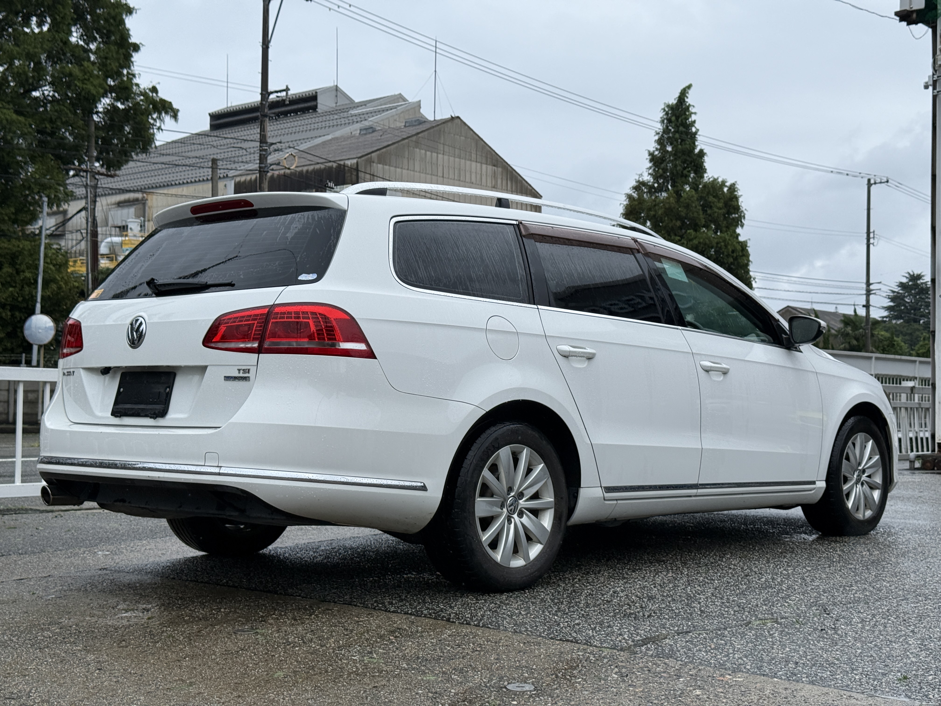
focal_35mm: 48
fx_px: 1305
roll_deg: -0.5
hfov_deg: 39.7
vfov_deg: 30.3
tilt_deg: +2.2
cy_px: 353
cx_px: 470
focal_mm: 6.76
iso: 64
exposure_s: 1/1285
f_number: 1.78
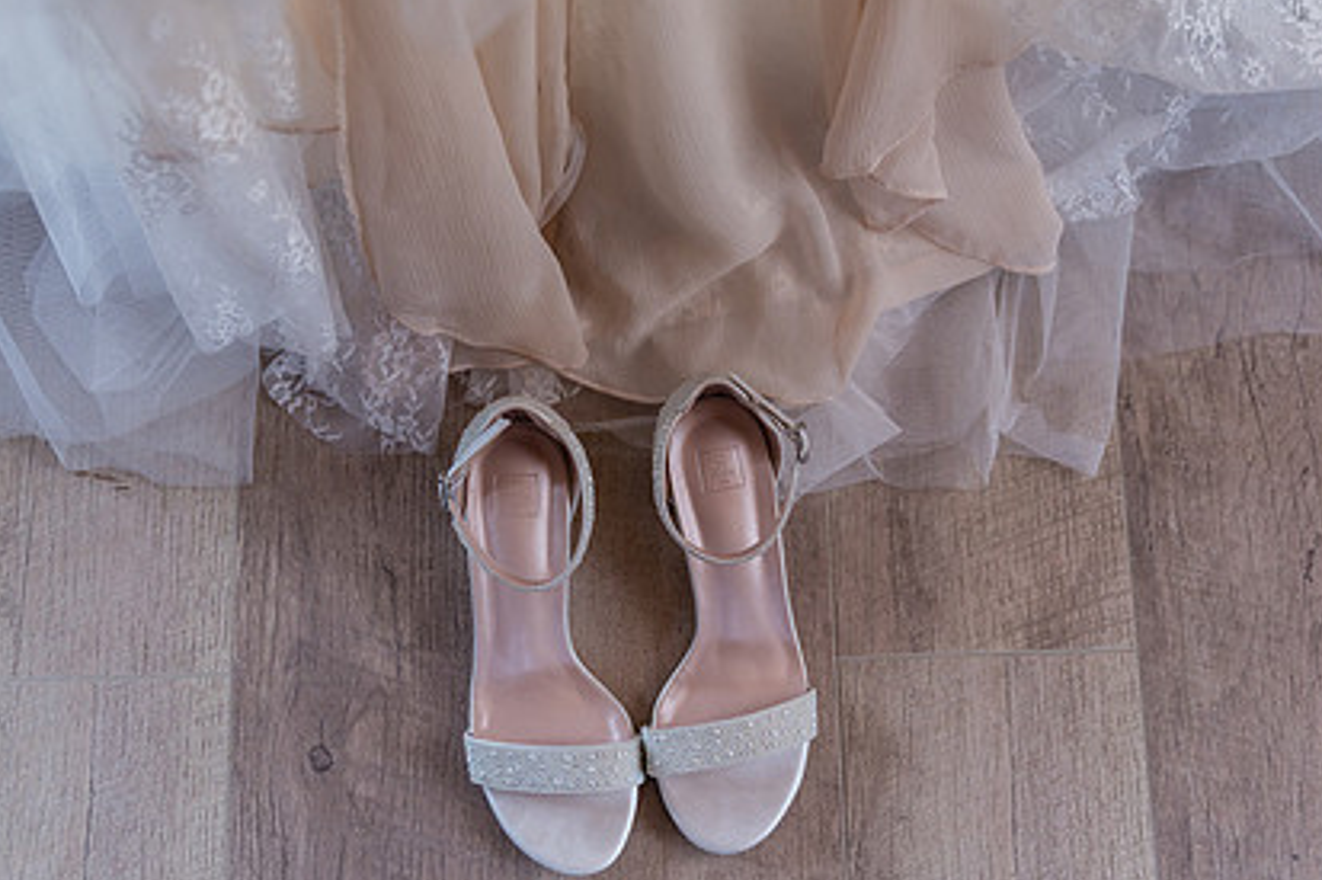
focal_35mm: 52
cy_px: 424
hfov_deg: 38.2
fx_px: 1909
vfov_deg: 26.0
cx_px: 659
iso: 400
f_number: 2.8
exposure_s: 1/400
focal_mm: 37
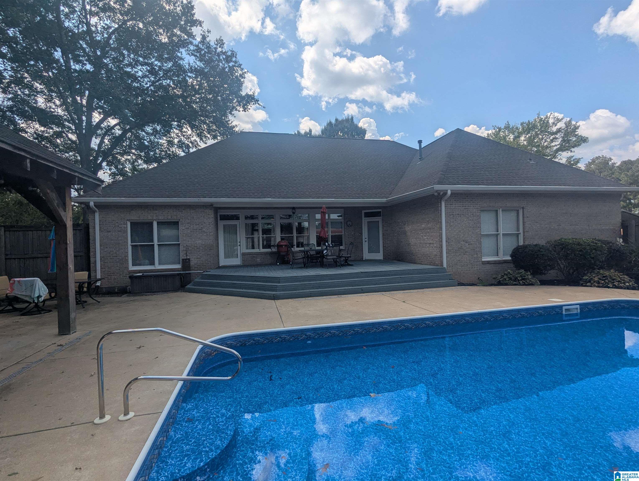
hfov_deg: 94.4
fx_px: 296
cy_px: 240
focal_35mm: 16
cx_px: 320
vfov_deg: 78.2
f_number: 2.2
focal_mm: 2.35
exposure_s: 1/2000
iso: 41
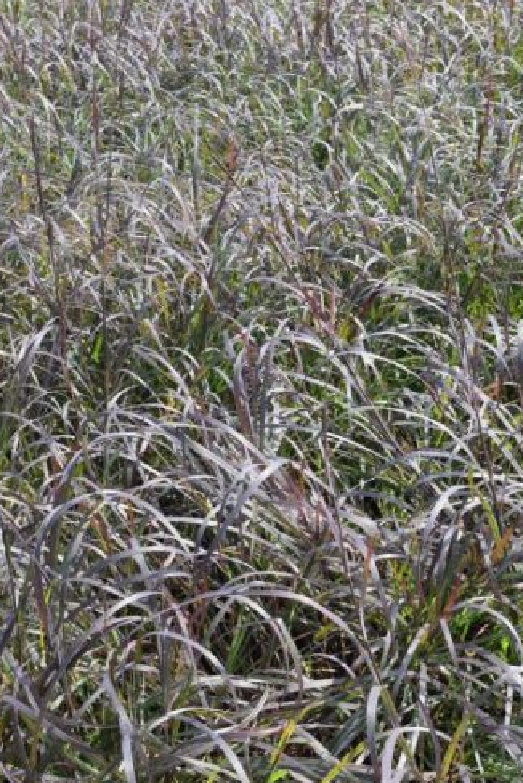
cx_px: 335
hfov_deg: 19.7
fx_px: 1501
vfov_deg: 29.2
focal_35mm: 69
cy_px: 451
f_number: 8
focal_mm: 26
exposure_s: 1/250
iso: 360
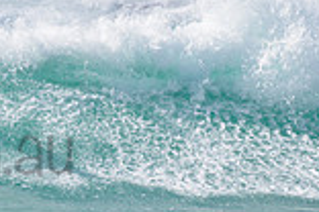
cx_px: -66
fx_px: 20237
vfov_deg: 0.6
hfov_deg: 0.9
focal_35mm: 2284
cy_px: 38
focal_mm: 500
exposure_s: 1/2000
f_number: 5.6
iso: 110
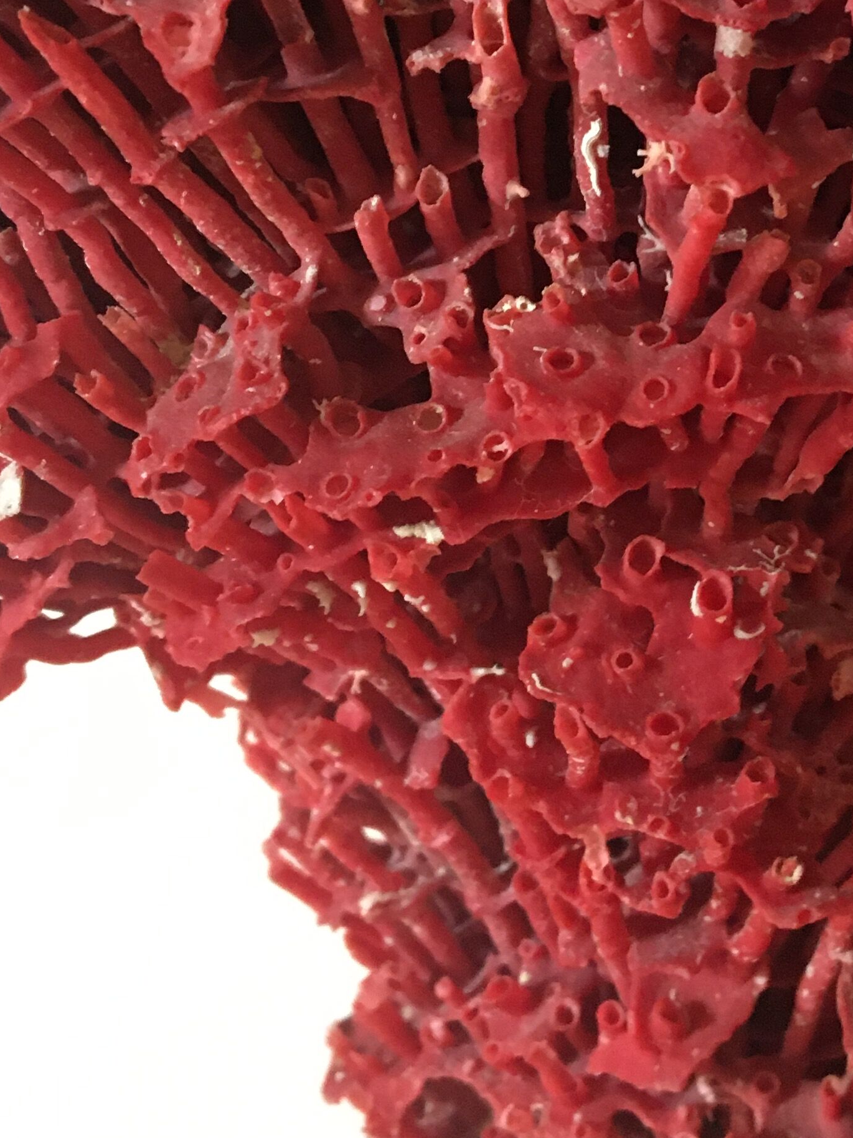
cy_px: 258
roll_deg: -2.5
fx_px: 2103
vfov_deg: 29.7
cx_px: 751
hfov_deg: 22.4
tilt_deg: -11.7
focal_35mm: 64
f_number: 2.2
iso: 200
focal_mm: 4.15
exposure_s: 1/25
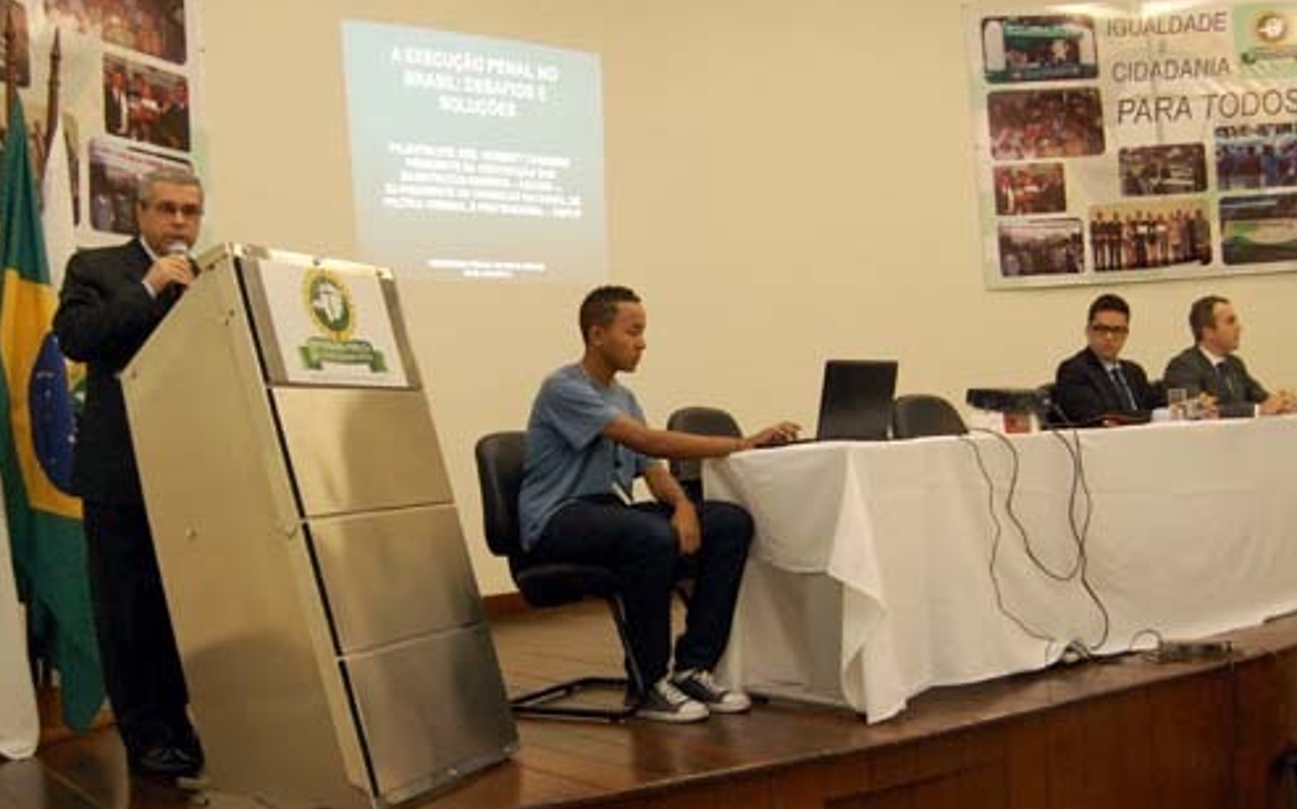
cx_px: 651
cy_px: 424
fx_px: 1201
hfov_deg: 56.7
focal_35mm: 34
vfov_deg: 37.2
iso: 1600
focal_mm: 22
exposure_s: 1/50
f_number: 4
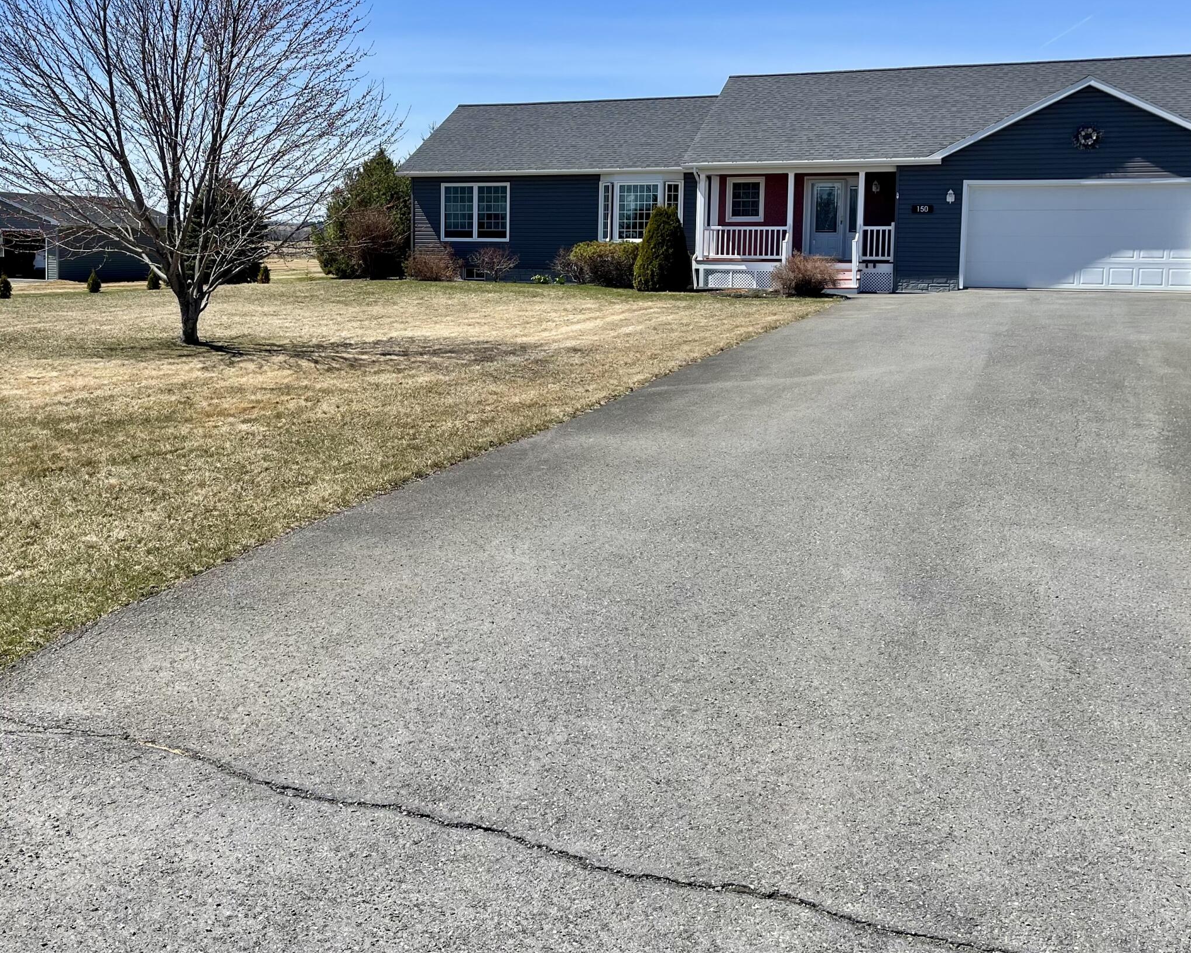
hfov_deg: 49.7
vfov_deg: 40.8
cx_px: 437
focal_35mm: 36
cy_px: 347
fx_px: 1269
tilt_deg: -5.4
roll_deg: -0.9
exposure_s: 1/4049
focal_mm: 5.1
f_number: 1.6
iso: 32
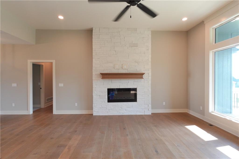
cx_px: 120
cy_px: 80
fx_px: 119
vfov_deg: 67.3
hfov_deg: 90.0
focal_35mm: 18
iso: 800
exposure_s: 1/100
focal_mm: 6.9
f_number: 5
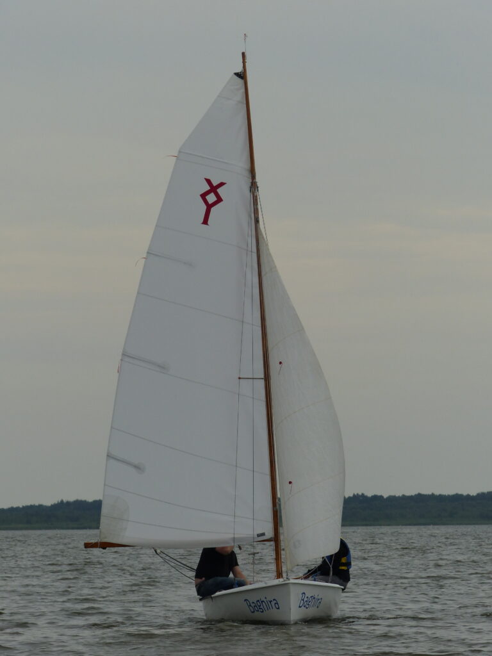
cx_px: 246
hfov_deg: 6.0
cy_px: 328
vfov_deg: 8.0
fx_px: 4719
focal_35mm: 249
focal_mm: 44.8
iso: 100
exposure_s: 1/400
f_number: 4
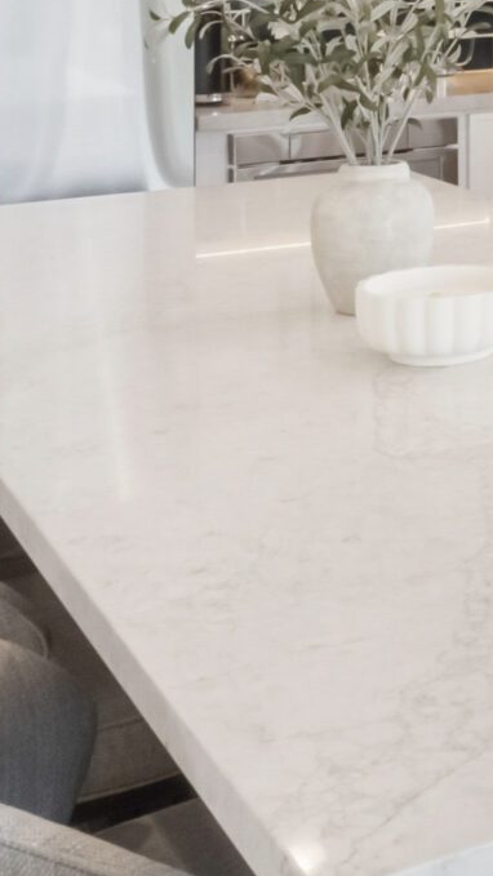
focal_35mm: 74
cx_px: 940
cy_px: -81
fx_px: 1720
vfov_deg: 26.4
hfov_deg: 14.1
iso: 1250
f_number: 16
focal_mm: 9
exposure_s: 1/2.5
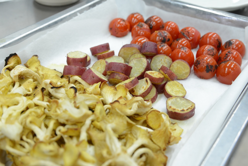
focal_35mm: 48
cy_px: 83
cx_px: 124
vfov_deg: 28.1
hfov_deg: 41.1
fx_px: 331
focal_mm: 48
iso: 3200
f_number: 8
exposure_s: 1/160
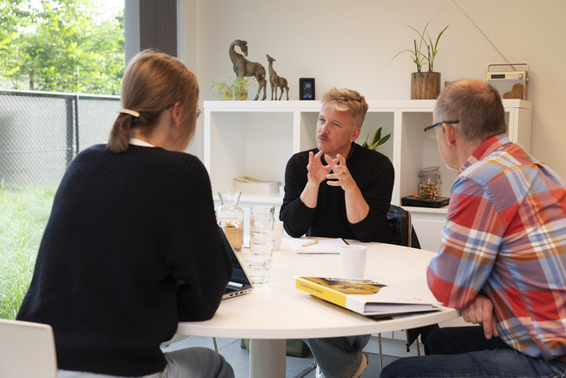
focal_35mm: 48
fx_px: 755
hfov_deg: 41.1
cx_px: 283
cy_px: 189
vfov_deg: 28.1
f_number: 4.5
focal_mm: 48
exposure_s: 1/80
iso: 200
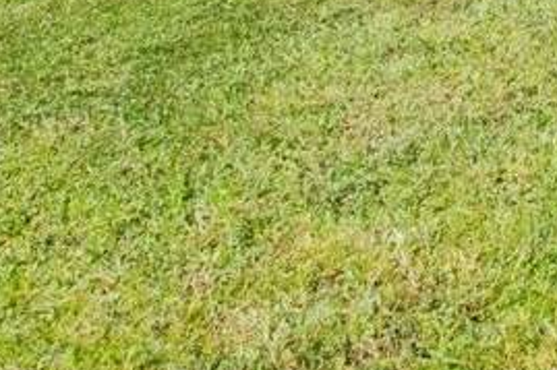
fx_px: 1206
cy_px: -402
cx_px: 928
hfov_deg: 20.5
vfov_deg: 14.2
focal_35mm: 78
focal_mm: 10
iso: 1250
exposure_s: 1/640
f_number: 13
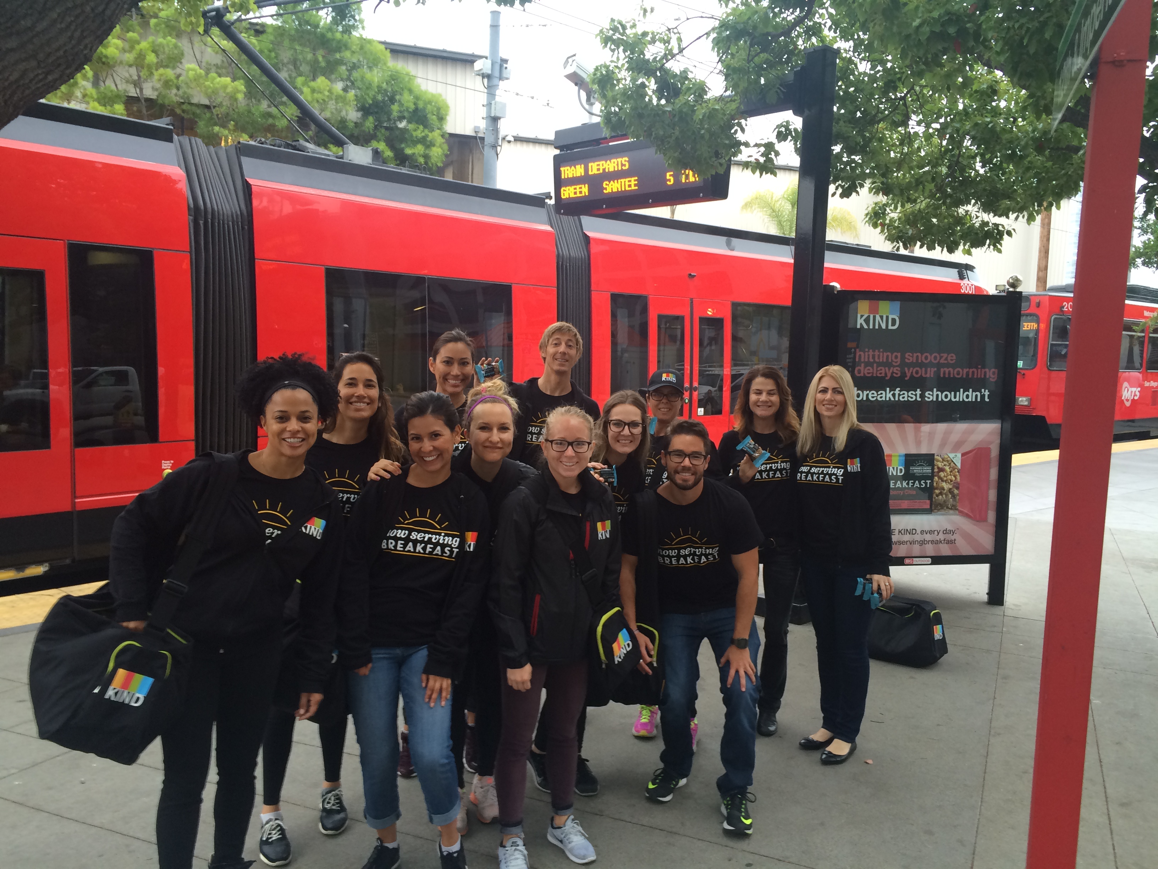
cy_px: 434
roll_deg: -0.7
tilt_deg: -3.8
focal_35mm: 29
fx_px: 970
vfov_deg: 48.2
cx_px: 579
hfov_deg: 61.7
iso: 40
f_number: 2.2
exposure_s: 1/30
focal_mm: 4.15
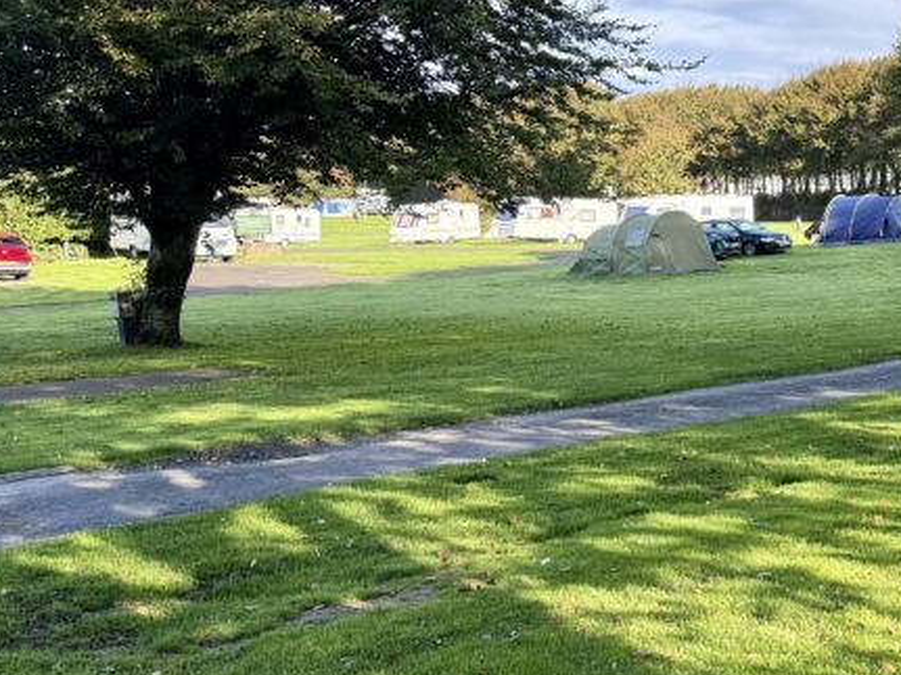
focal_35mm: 57
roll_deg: -1.4
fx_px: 1483
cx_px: 991
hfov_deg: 30.3
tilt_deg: -0.8
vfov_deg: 25.6
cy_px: 282
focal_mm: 6.76
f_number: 1.78
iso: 100
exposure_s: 1/1361
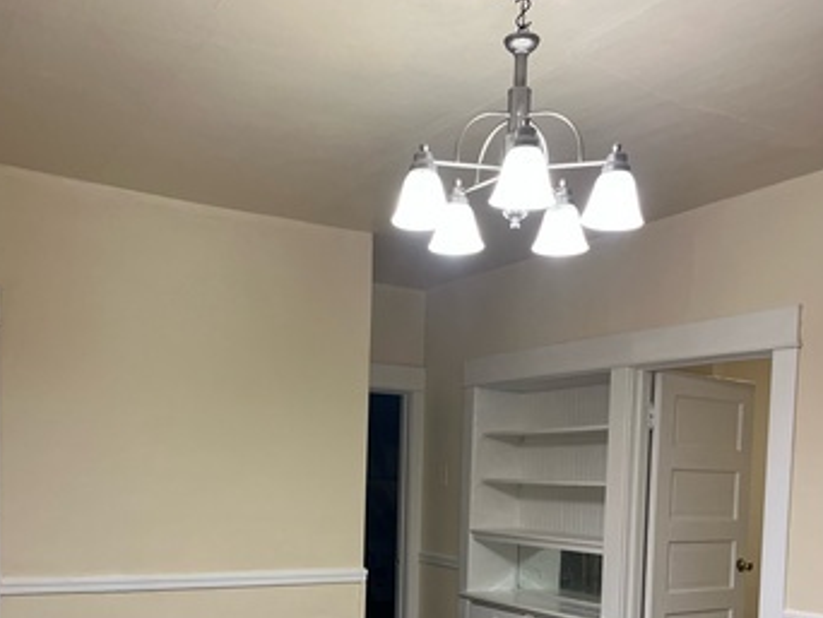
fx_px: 904
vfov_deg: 35.9
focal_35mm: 38
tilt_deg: -4.9
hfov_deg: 48.9
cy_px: 534
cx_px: 379
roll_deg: -0.8
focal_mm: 5.1
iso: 200
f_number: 1.6
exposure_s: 1/60
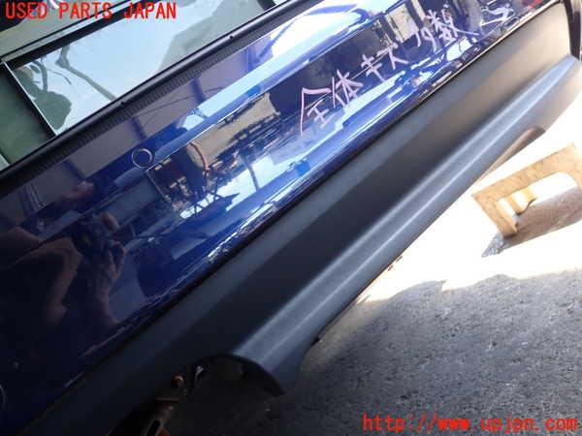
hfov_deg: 60.0
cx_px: 291
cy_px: 218
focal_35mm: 30
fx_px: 504
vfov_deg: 46.8
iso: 100
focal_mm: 5.4
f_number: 2.3
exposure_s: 1/80
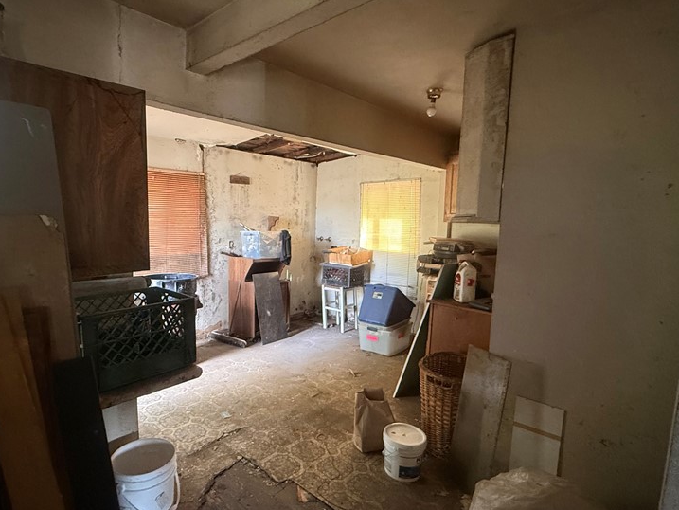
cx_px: 293
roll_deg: -0.3
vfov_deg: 65.9
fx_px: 392
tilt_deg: -7.5
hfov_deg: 81.3
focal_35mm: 20
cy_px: 269
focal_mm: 2.22
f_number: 2.2
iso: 640
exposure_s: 1/60
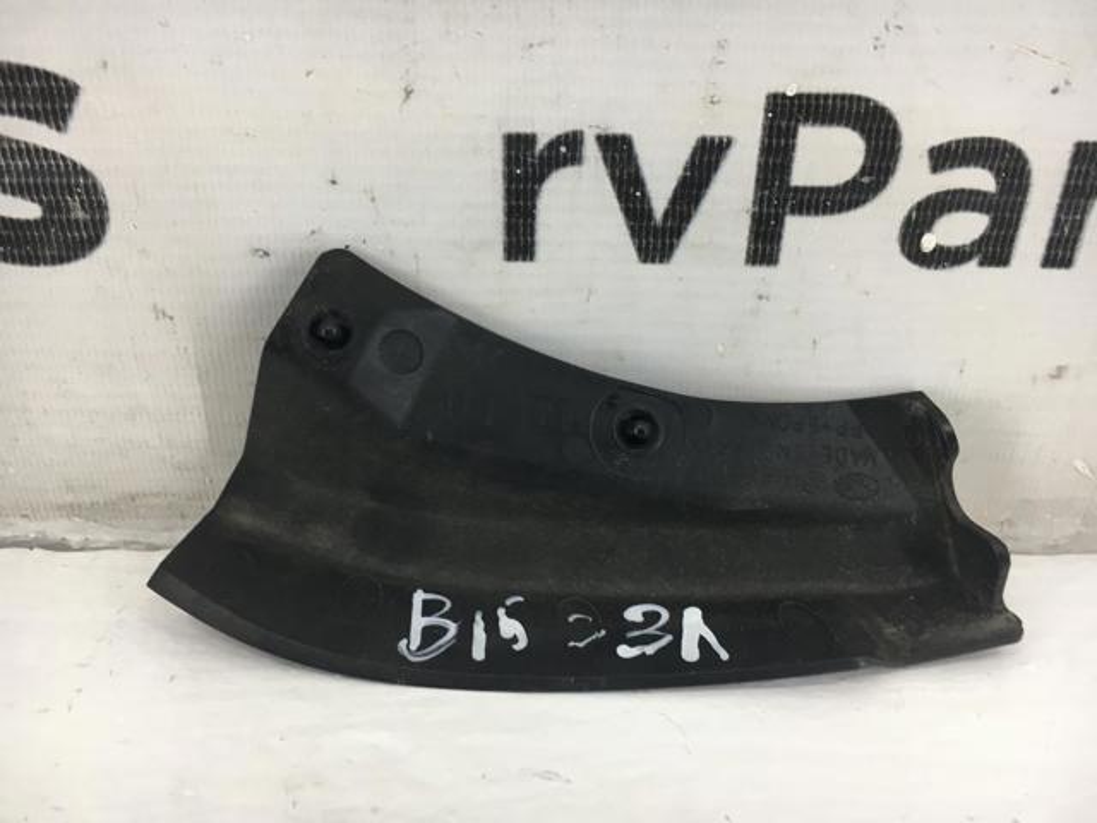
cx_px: 548
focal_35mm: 29
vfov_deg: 48.2
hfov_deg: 61.7
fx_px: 919
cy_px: 412
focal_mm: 4.15
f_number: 2.2
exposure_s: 1/33
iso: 25
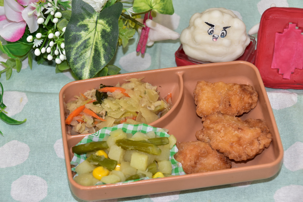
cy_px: 101
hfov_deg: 16.1
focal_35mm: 128
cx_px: 152
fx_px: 1074
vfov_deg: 10.8
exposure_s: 1/60
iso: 400
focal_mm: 85
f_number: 5.6
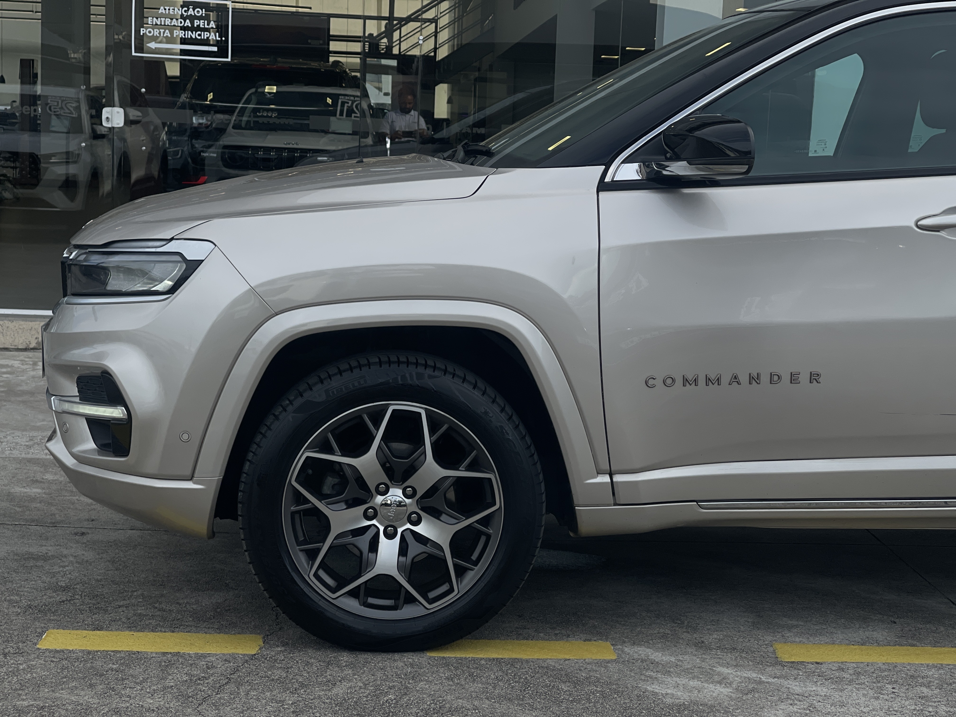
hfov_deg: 30.3
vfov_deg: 22.9
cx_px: 478
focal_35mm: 64
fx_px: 1768
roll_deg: -2.2
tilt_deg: -7.2
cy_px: 358
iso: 32
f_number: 2.2
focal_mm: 7.5
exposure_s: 1/1263
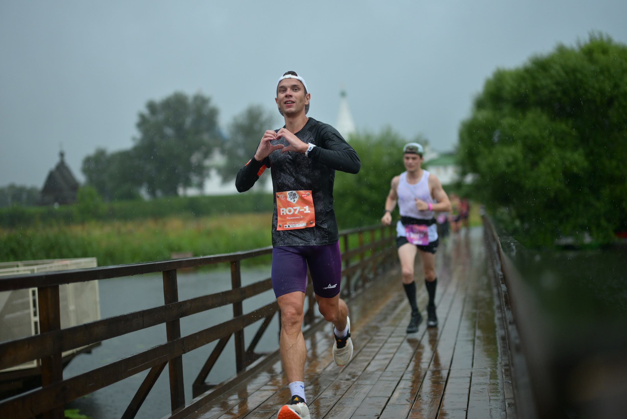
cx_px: 314
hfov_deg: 39.6
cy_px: 210
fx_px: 871
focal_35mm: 50
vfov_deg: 27.0
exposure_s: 1/1000
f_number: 1.2
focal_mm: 50
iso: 800
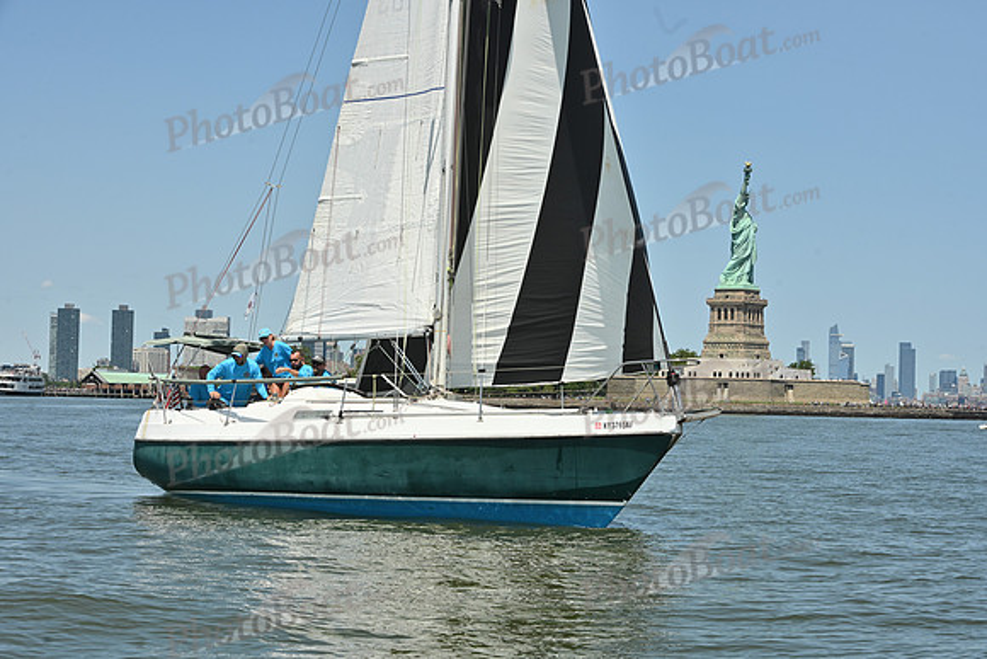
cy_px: 330
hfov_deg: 28.8
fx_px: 1920
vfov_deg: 19.5
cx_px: 494
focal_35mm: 70
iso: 320
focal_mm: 70
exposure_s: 1/1000
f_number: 11
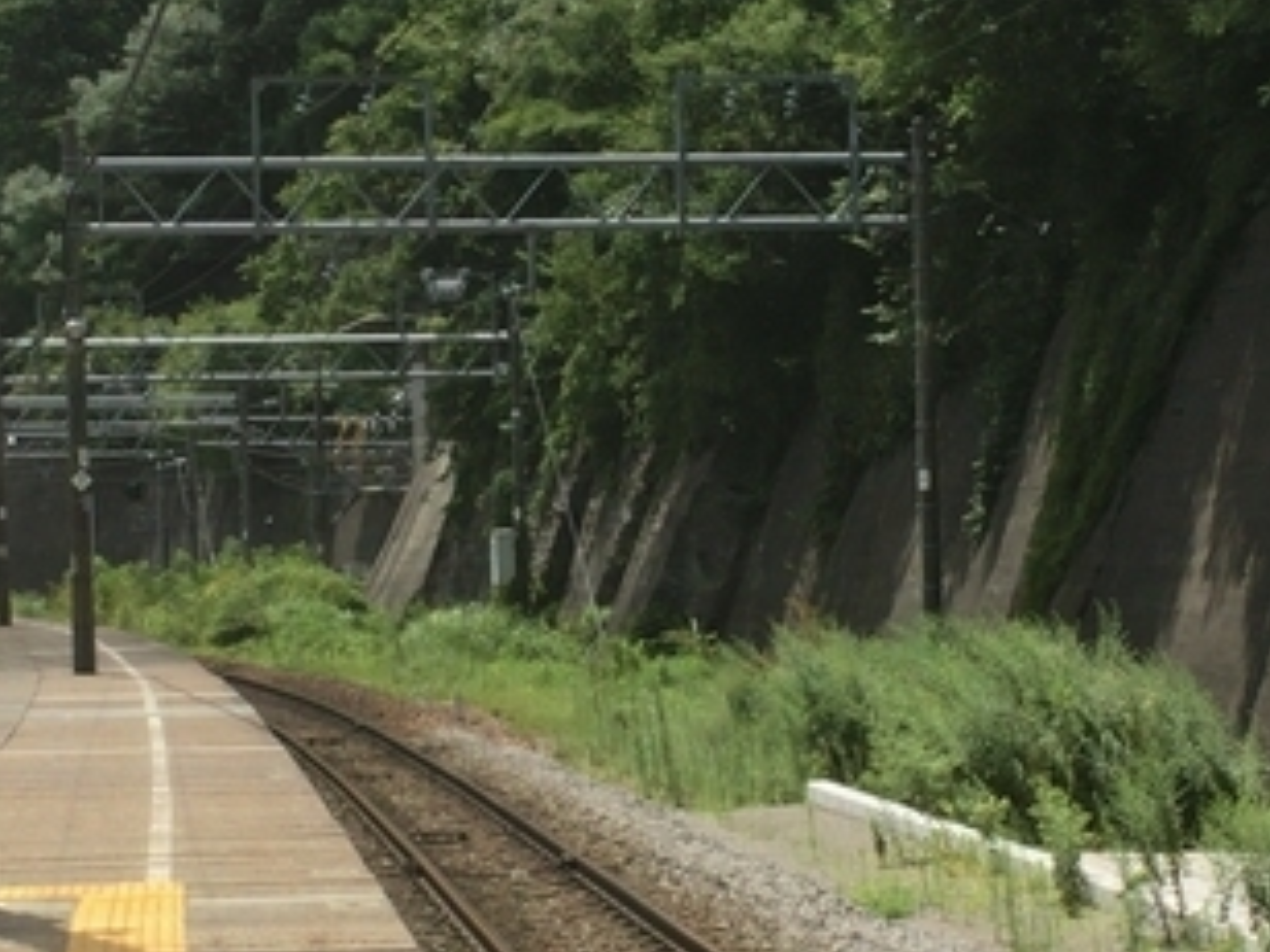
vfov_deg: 13.1
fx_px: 4146
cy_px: 606
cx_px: 635
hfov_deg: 17.4
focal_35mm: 113
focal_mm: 4.15
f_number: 2.2
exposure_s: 1/962
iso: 25
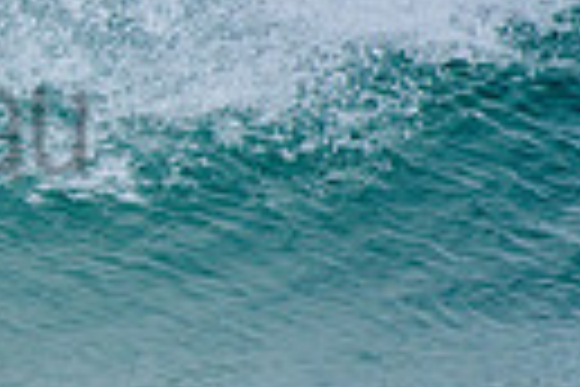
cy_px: 70
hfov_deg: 0.9
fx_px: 36328
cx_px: -387
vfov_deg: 0.6
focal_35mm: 2255
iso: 320
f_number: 5.6
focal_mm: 500
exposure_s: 1/2000
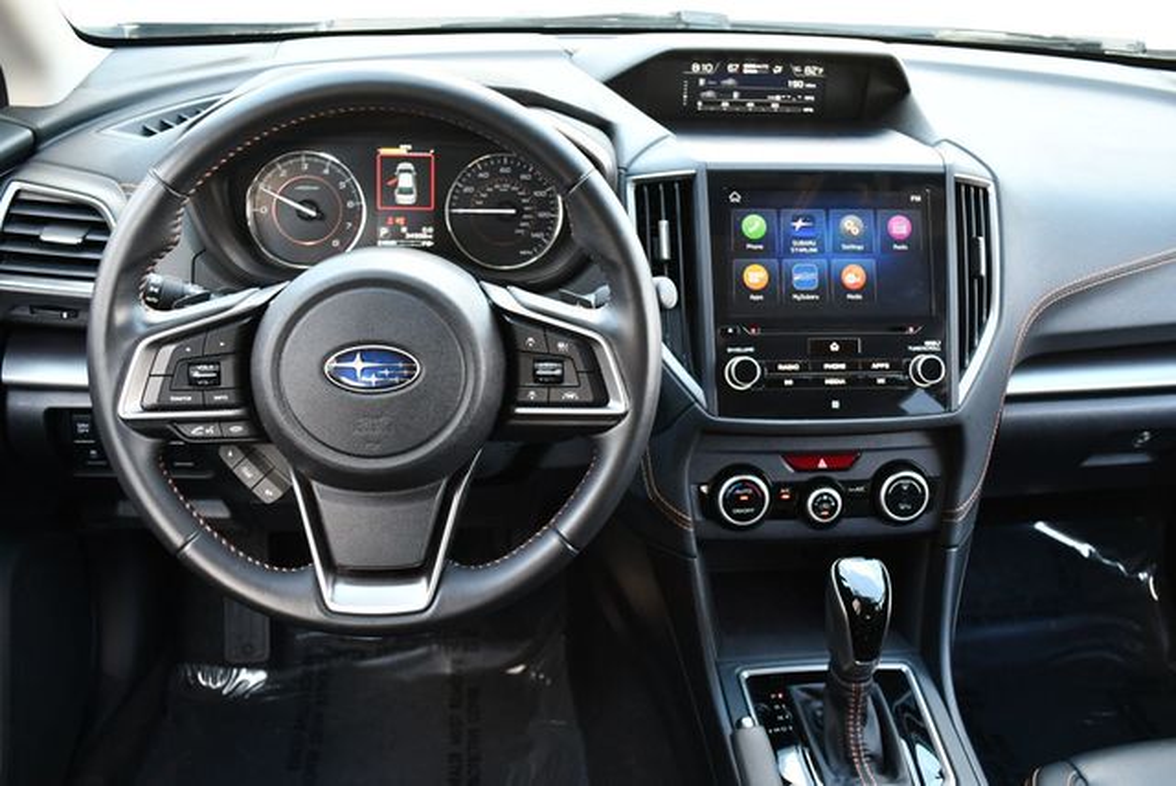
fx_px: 1177
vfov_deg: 36.9
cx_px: 588
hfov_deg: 53.1
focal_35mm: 36
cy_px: 393
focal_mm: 18
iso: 800
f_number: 3.5
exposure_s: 1/160
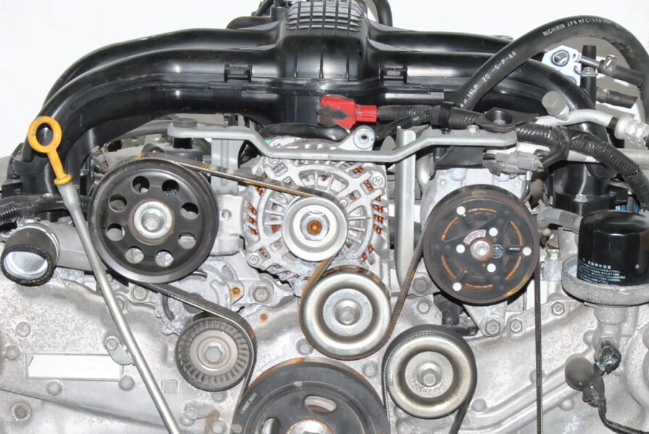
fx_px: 2164
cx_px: 359
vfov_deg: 11.4
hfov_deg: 17.1
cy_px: 352
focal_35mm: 120
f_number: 11
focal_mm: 45
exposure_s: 1/200
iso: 800
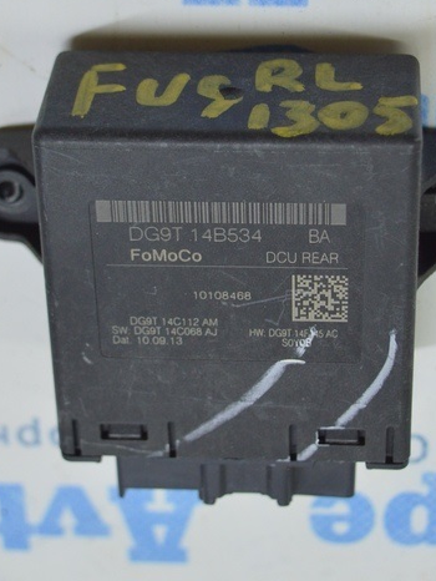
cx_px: 282
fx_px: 1594
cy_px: 228
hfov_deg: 15.6
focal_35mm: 95
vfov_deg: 20.6
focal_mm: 30
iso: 400
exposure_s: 1/60
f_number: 4.2
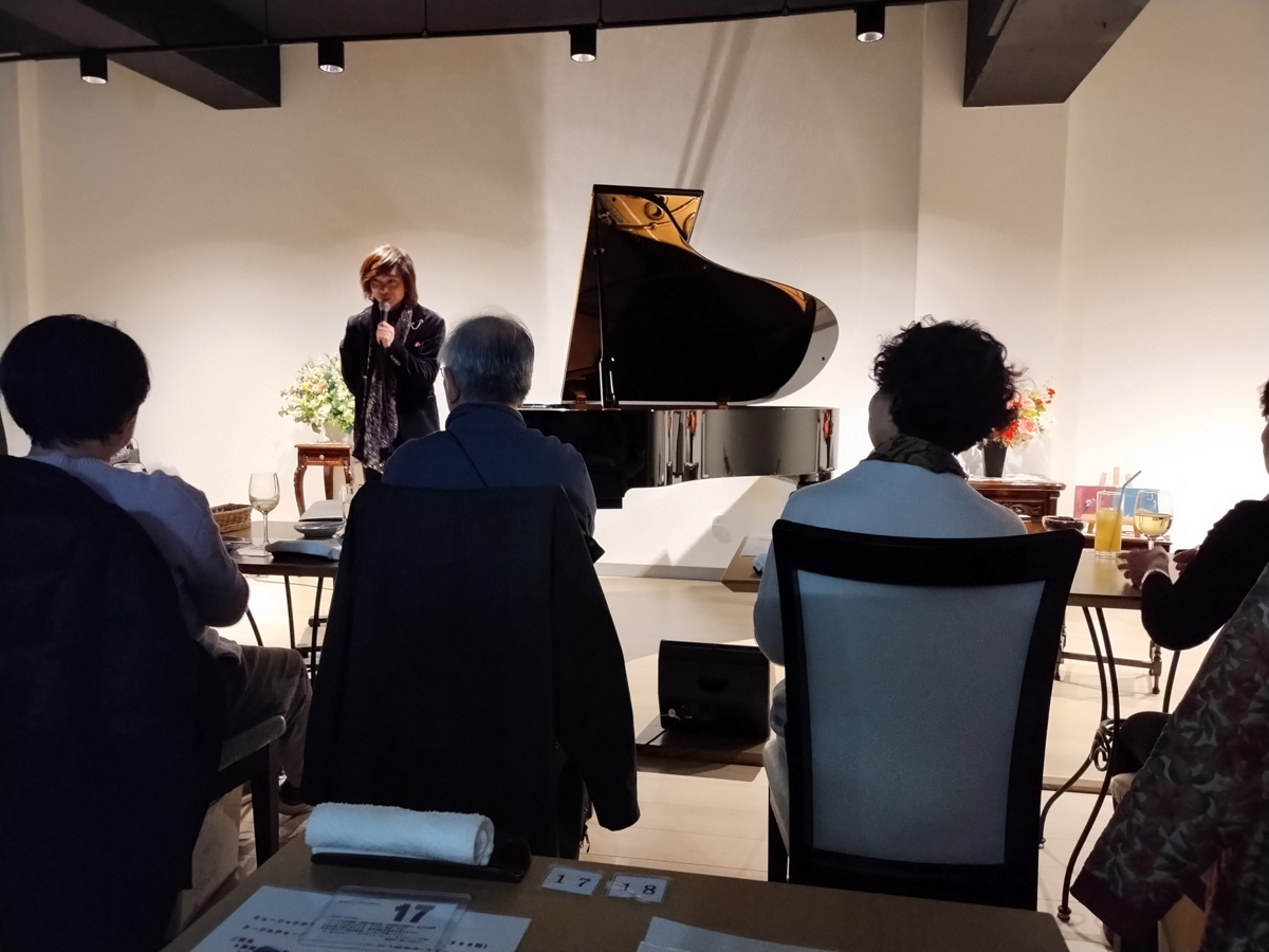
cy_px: 476
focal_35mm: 25
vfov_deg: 54.9
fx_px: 916
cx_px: 634
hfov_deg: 69.4
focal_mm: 4.71
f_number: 1.7
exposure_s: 1/20
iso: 378
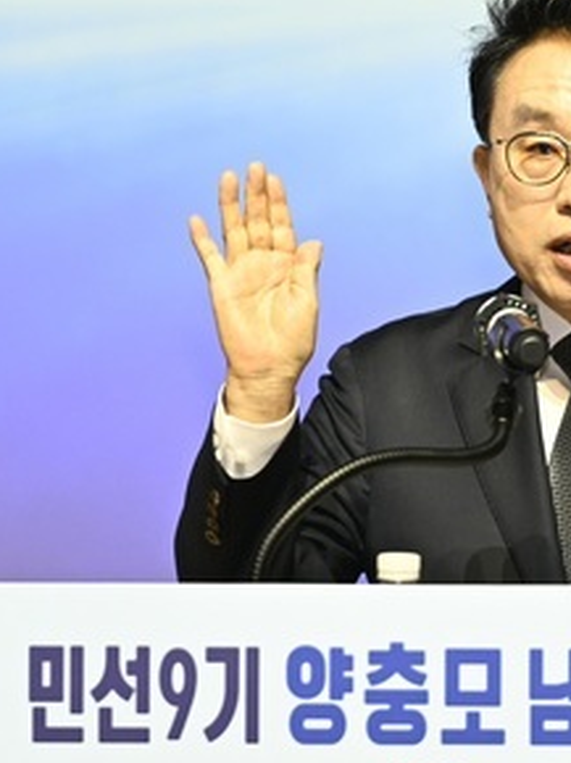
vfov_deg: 4.8
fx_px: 9185
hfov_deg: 3.6
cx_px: 518
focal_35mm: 417
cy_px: 378
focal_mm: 200
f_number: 2.8
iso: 1000
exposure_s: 1/161
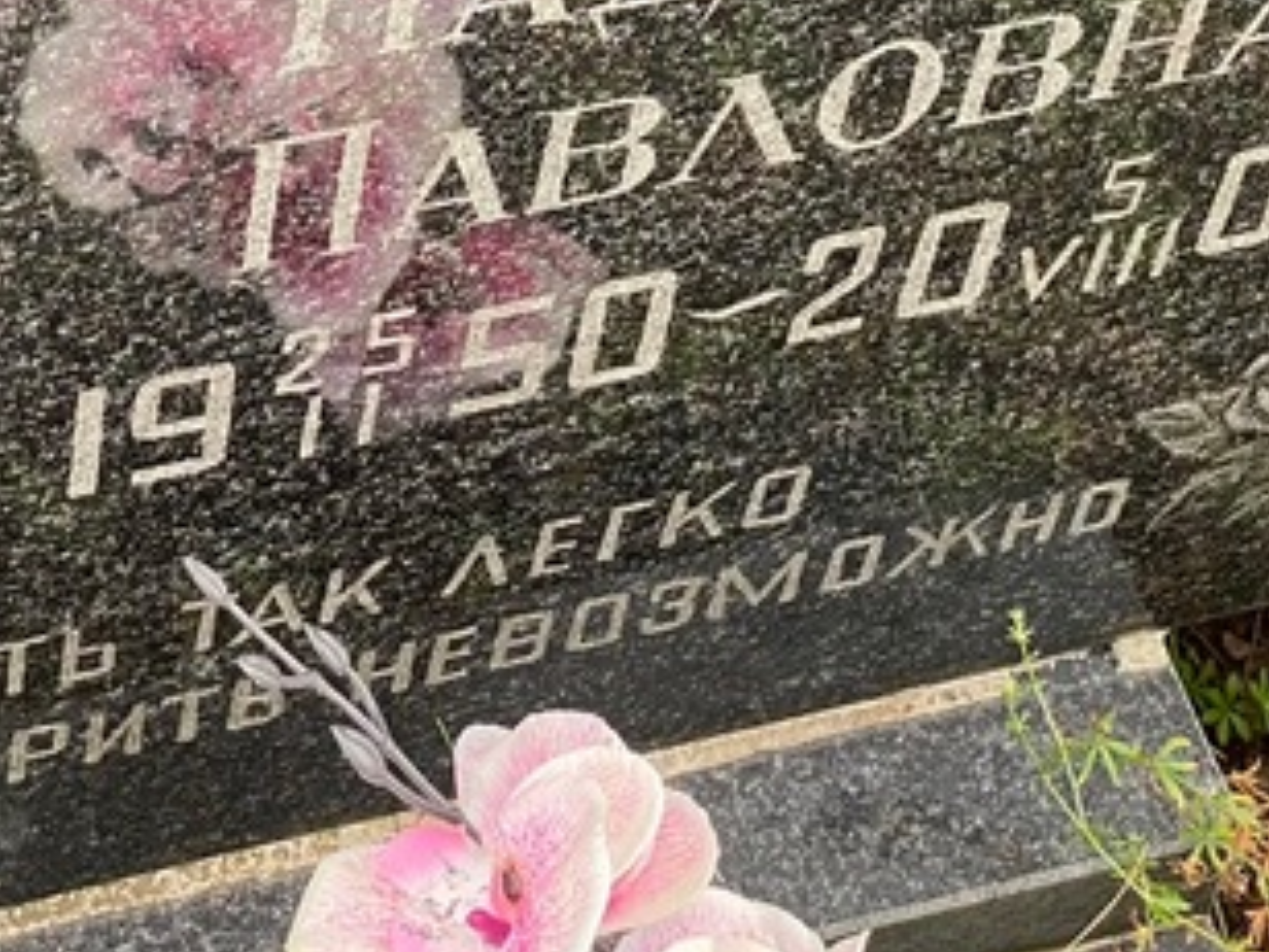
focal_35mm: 135
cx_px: 651
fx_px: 4949
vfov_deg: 10.8
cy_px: -210
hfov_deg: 14.6
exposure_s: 1/122
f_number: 2
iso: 40
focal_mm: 6
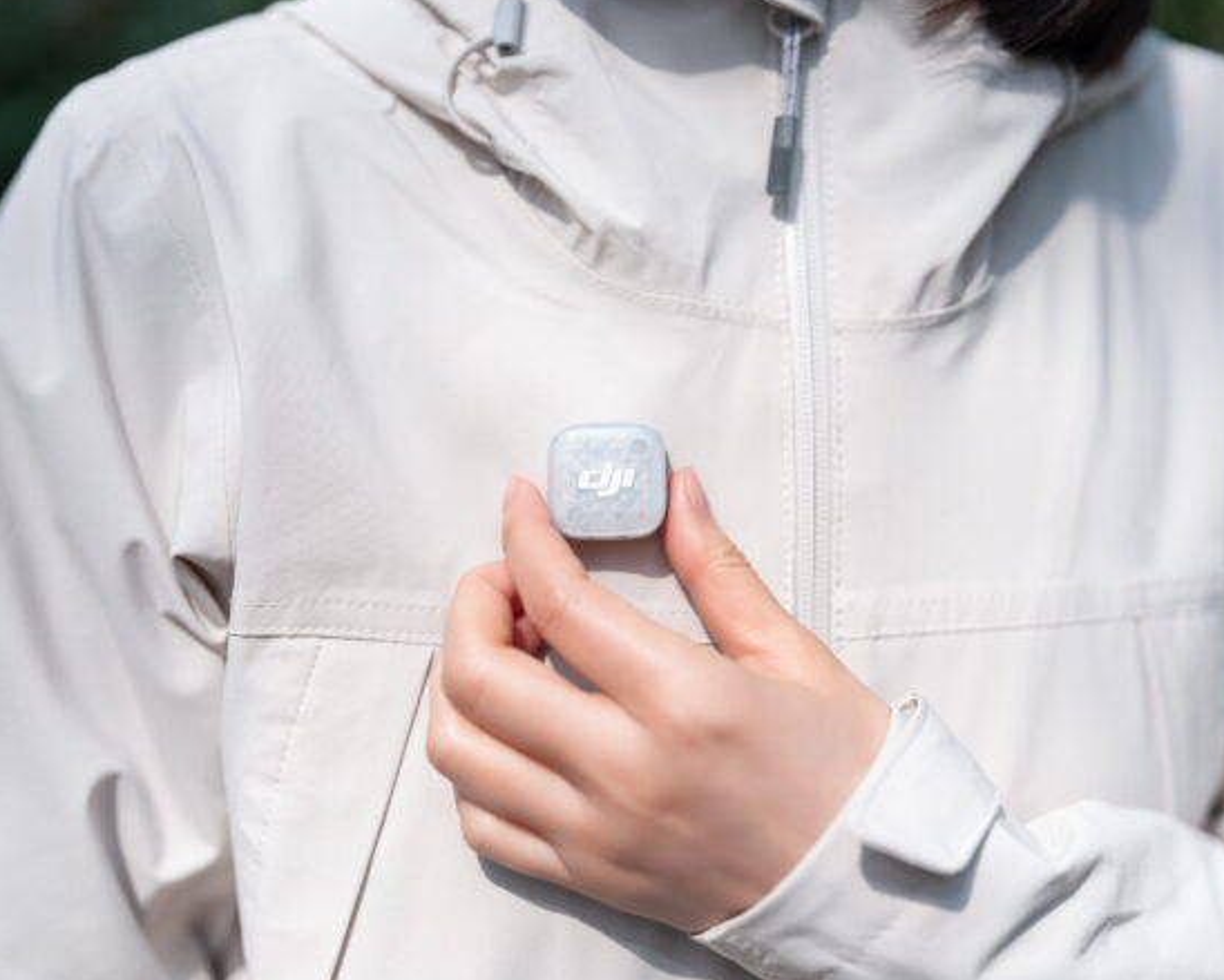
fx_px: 1704
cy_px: 489
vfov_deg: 32.1
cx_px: 628
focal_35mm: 47
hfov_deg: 39.5
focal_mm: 55
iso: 80
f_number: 2.2
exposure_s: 1/1000
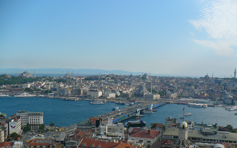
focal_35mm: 40
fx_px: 258
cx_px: 119
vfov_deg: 31.9
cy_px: 87
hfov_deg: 49.3
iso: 100
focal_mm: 6.1
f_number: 2.8
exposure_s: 1/1000
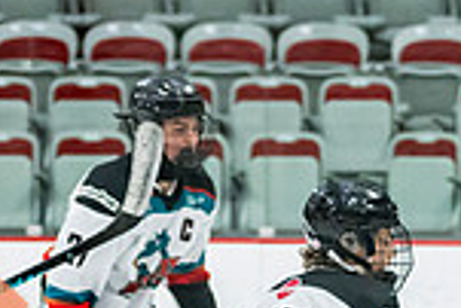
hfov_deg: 4.5
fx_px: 5768
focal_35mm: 450
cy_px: 667
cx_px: 843
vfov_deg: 3.0
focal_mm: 86
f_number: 3.2
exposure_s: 1/800
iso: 1600
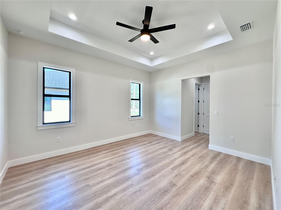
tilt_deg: -0.2
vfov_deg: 85.7
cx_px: 140
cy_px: 105
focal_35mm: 14
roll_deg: -0.5
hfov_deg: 102.1
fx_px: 114
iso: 80
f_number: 2.2
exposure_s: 1/120
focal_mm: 2.22
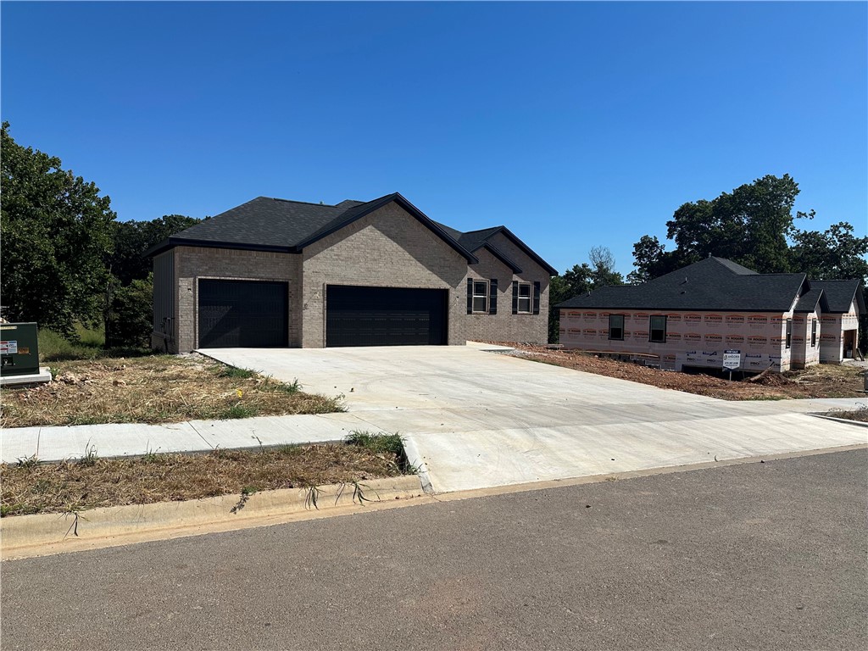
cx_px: 434
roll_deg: -1.4
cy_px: 326
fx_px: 602
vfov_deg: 56.8
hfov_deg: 71.6
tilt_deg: -2.0
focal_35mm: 24
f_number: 1.78
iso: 80
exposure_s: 1/7042
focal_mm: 6.86
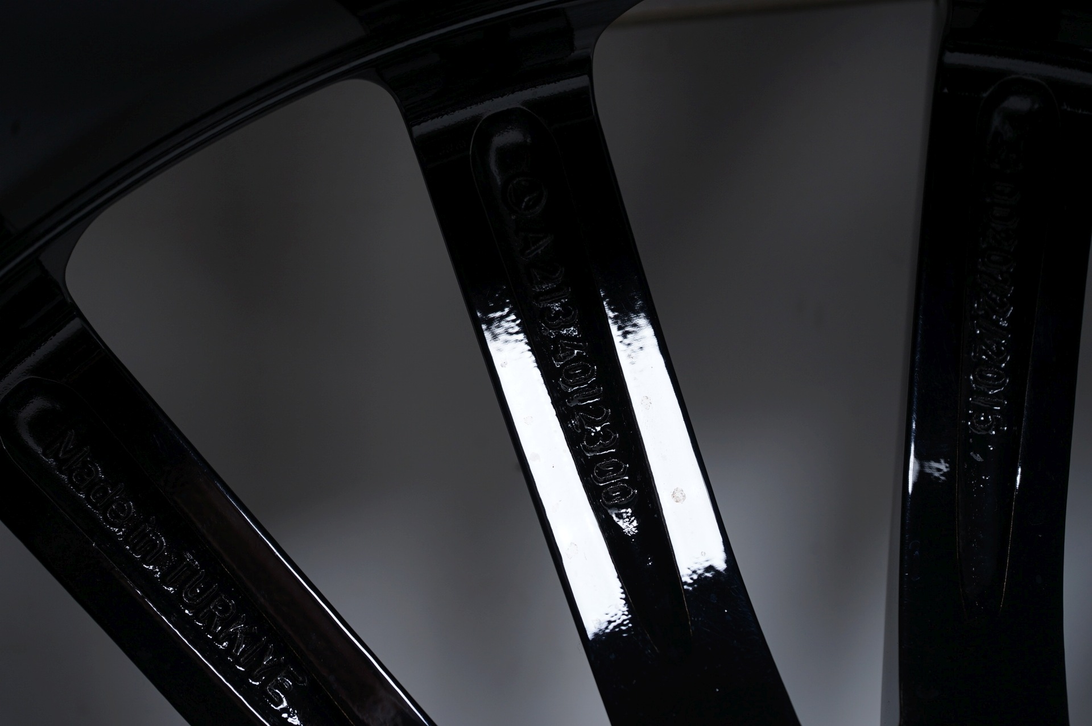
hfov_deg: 34.5
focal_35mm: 58
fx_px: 1758
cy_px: 363
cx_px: 546
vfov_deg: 23.3
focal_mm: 58
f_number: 7.1
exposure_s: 1/125
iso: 250
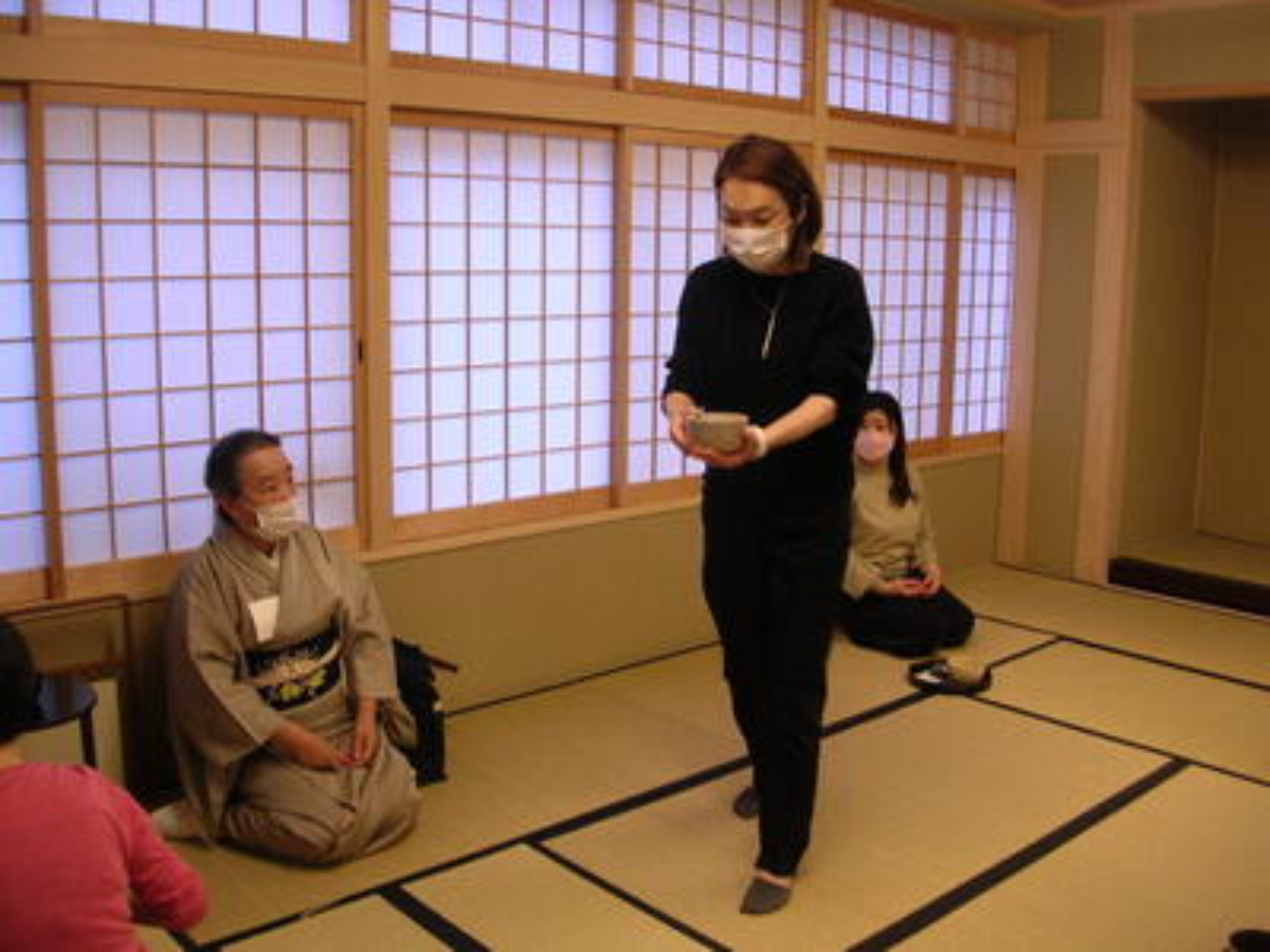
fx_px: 1284
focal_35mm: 35
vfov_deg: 40.7
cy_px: 476
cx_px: 635
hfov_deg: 52.6
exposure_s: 1/17.1
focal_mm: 5.8
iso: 50
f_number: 2.8
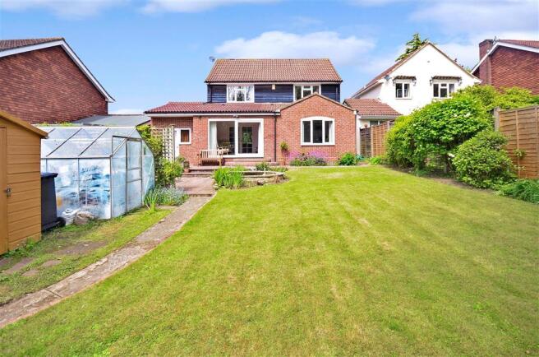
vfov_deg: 77.0
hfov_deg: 100.5
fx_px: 224
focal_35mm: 15
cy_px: 178
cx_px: 270
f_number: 7.1
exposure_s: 1/200
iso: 200
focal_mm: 10
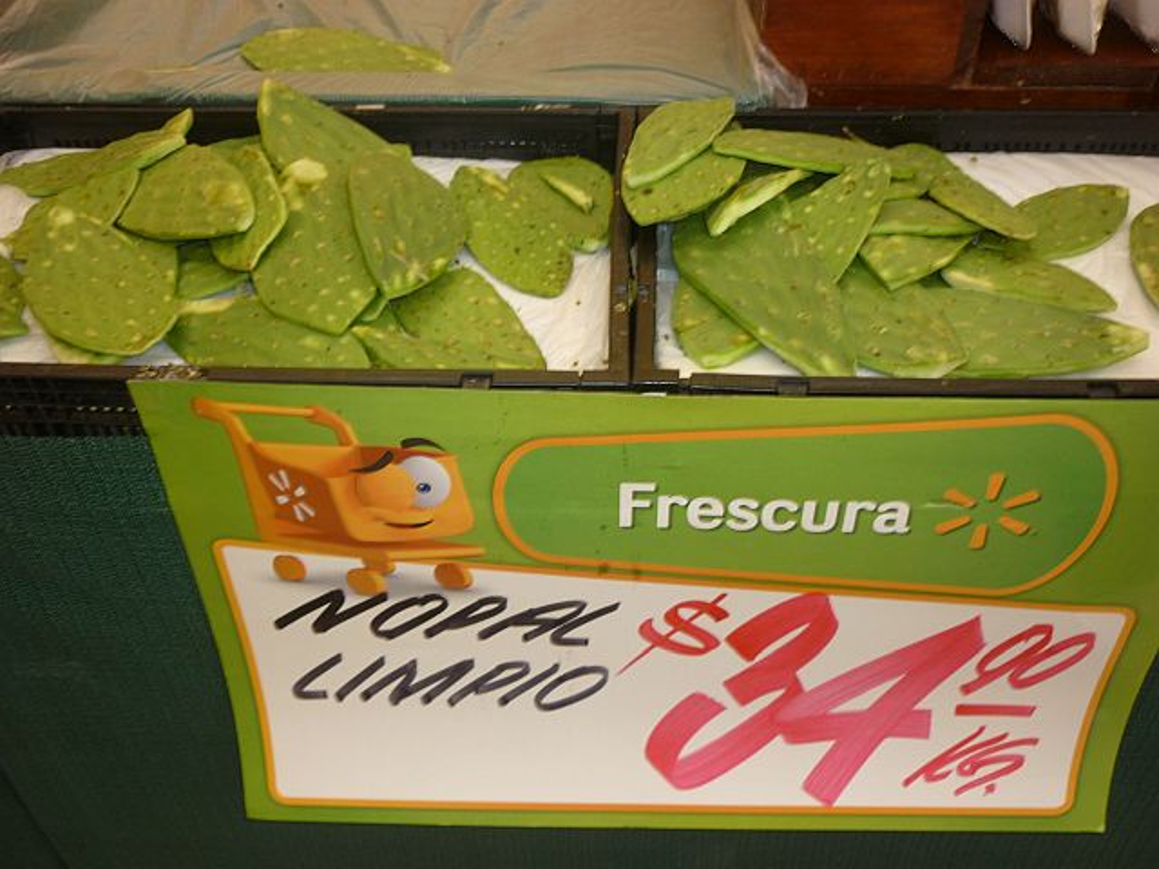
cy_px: 434
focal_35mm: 33
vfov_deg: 42.9
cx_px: 580
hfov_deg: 55.4
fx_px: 1105
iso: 100
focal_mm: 5.5
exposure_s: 1/30
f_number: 2.8
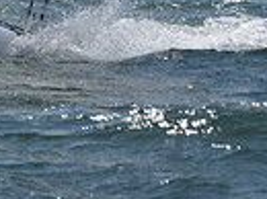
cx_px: -9
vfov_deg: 2.5
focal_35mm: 580
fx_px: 4465
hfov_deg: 3.4
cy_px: -386
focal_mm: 135
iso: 250
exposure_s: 1/1250
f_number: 6.3
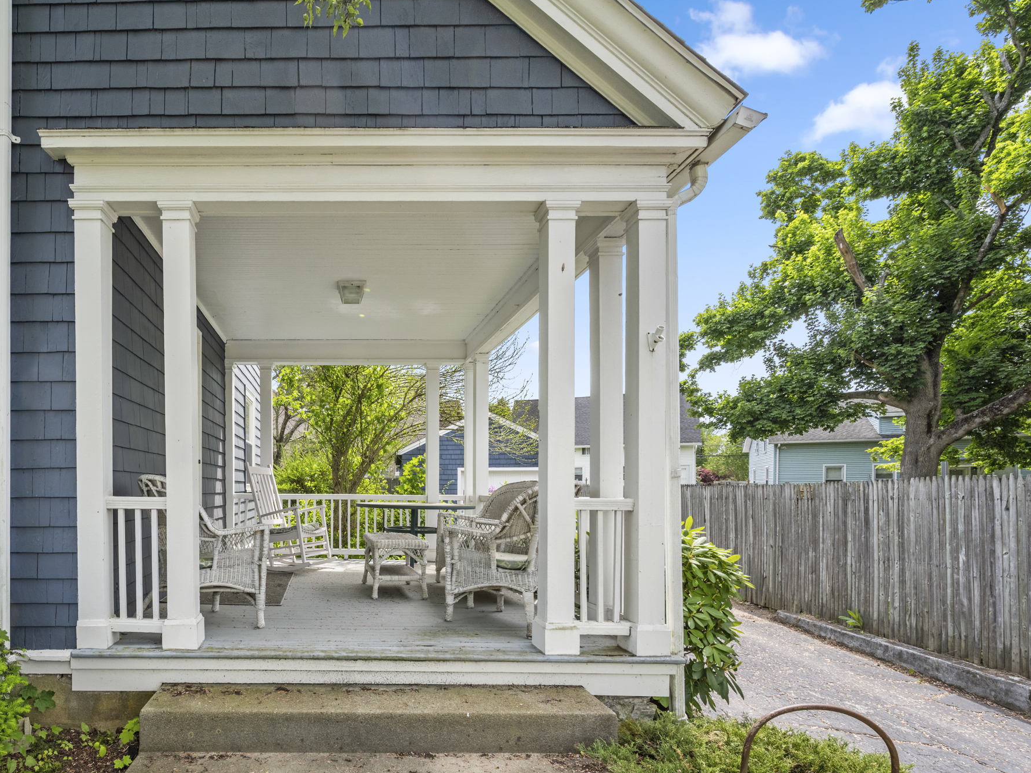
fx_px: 566
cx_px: 325
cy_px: 482
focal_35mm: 19
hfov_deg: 81.2
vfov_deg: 67.7
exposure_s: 1/100
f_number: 9
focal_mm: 14
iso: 320
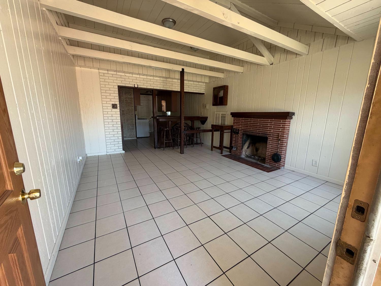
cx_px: 190
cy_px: 143
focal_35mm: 14
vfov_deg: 85.7
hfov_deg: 102.1
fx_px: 154
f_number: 2.2
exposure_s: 1/121
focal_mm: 2.22
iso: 250
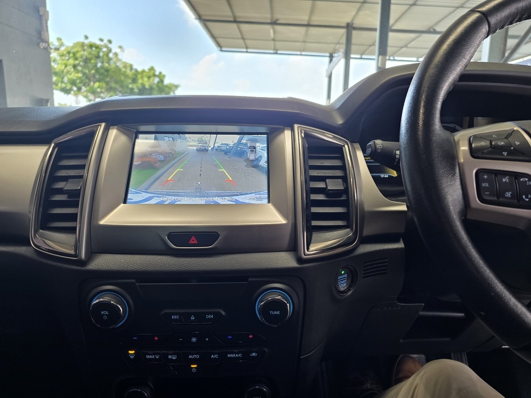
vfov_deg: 58.9
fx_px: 353
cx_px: 266
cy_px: 199
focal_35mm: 23
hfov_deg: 73.9
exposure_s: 1/180
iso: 160
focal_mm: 6.25
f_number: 1.7
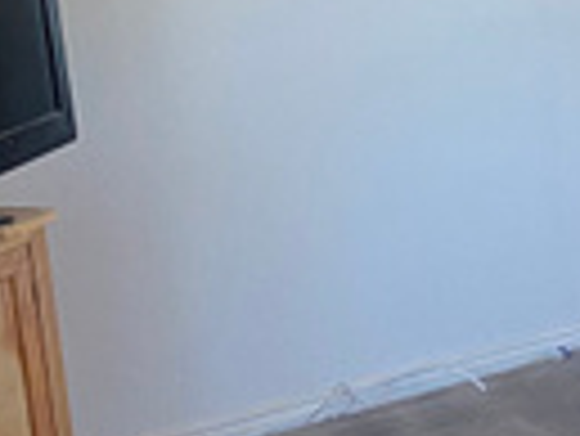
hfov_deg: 12.6
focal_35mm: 129
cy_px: -9
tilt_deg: -10.3
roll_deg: +1.5
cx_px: 1290
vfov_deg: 11.4
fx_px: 2163
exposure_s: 1/60
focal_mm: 4.25
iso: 160
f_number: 1.8
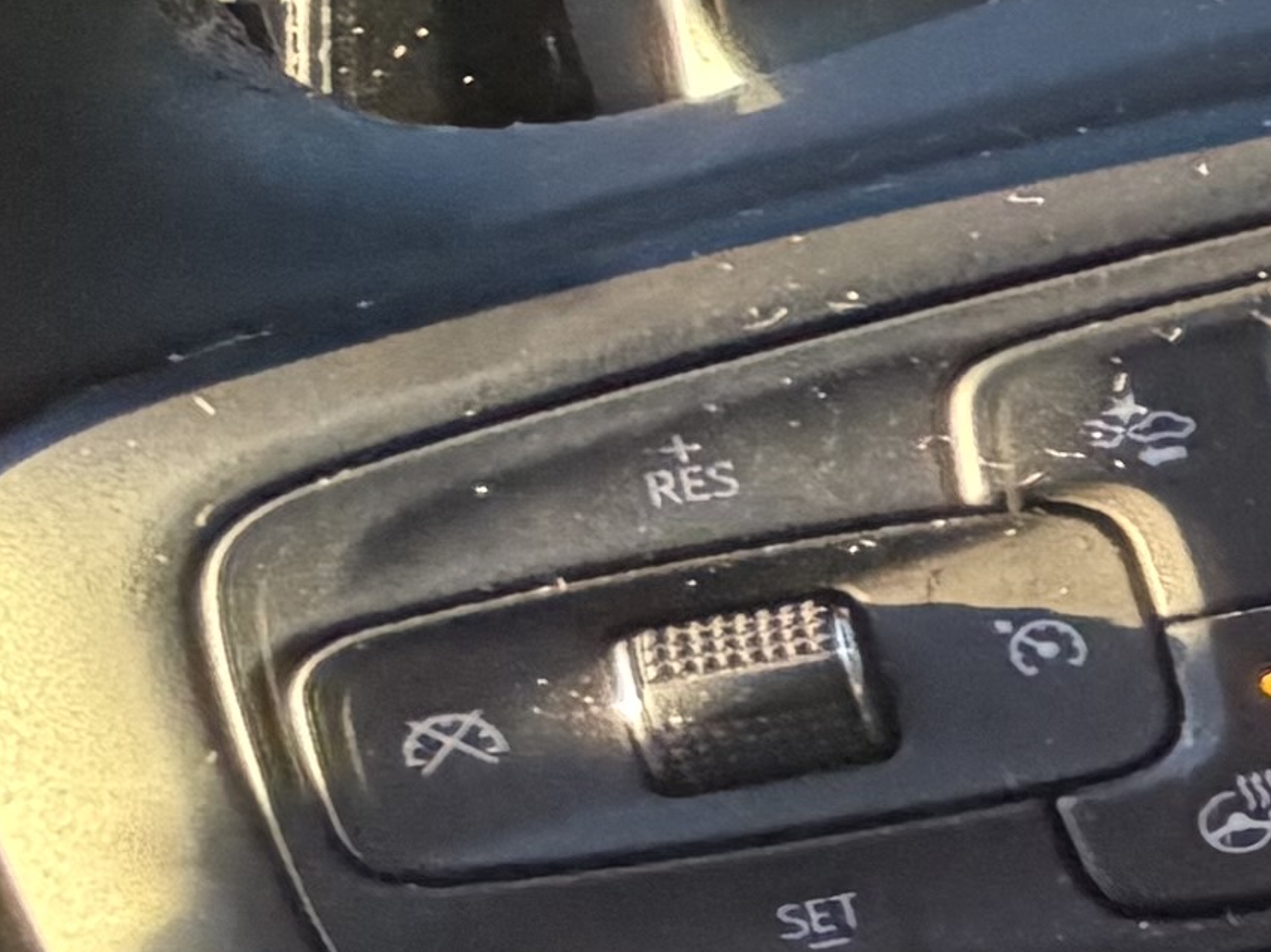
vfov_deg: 15.7
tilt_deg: -33.0
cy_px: 706
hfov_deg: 11.6
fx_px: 3451
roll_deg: -7.9
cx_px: 3762
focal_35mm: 94
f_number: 2.2
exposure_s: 1/121
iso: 320
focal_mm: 2.22
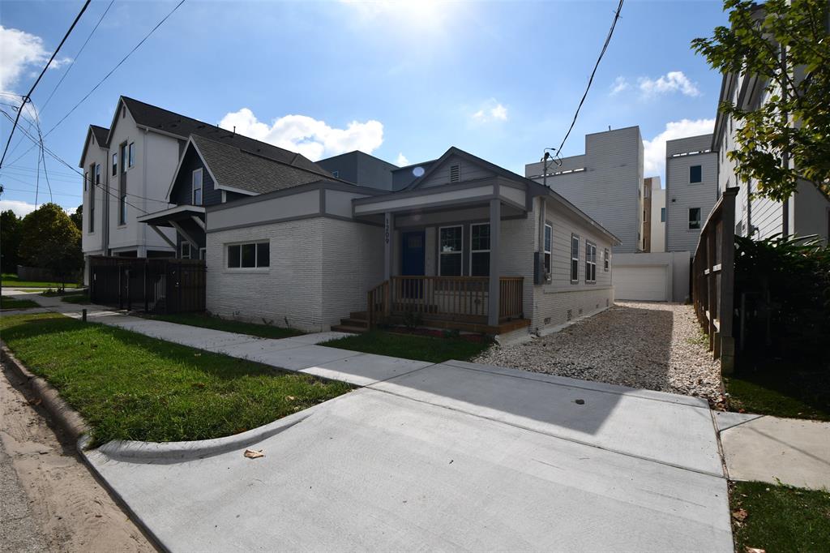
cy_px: 276
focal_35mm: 15
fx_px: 346
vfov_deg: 77.3
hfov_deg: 100.4
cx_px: 415
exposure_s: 1/400
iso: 100
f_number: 10
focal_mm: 10
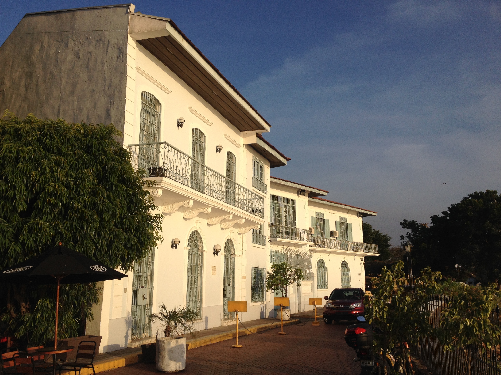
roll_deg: +0.1
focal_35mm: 35
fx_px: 507
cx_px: 250
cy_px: 188
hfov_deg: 52.6
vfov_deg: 40.7
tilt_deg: +8.3
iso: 50
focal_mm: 4.28
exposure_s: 1/2404
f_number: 2.4
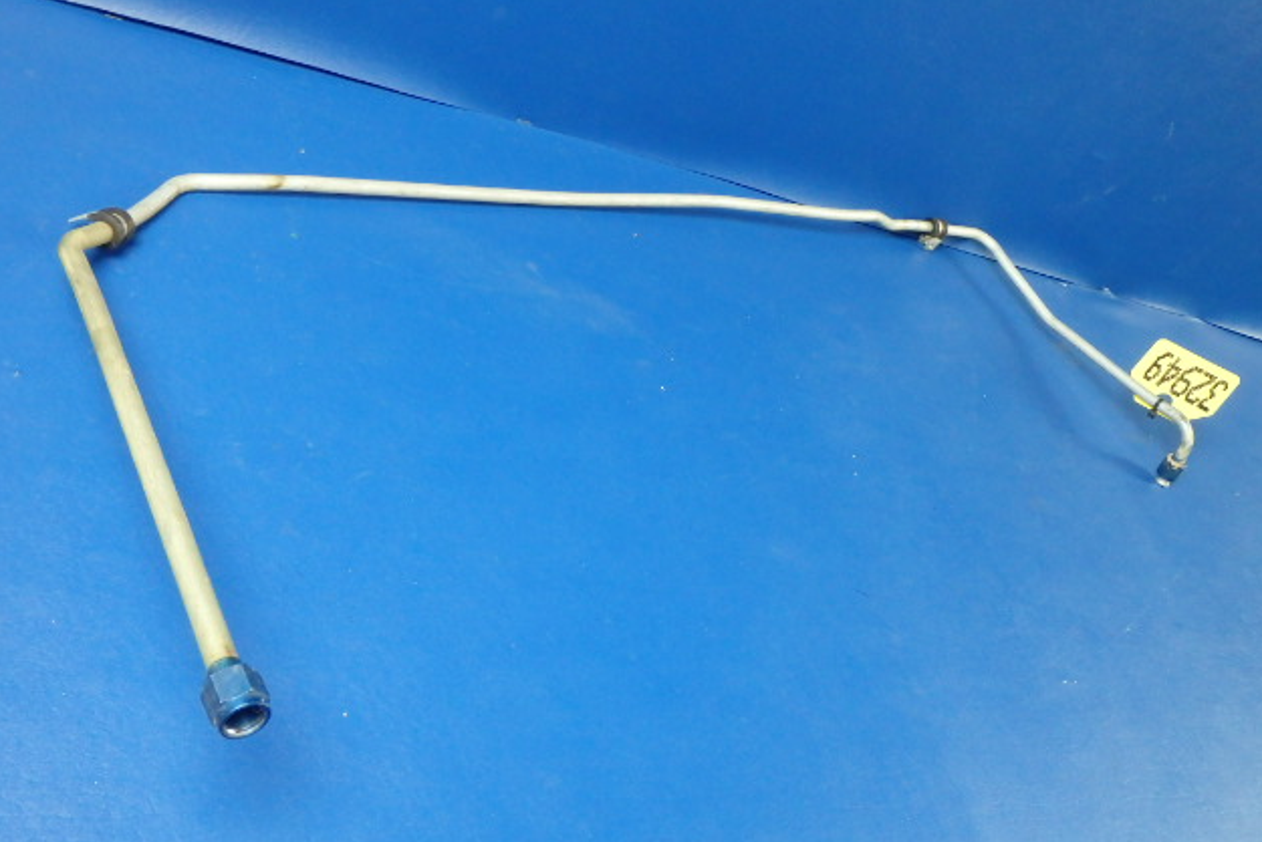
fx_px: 1192
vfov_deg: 38.9
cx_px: 627
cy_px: 443
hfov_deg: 55.8
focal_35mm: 34
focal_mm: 5.7
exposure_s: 1/30
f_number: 4.2
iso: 640
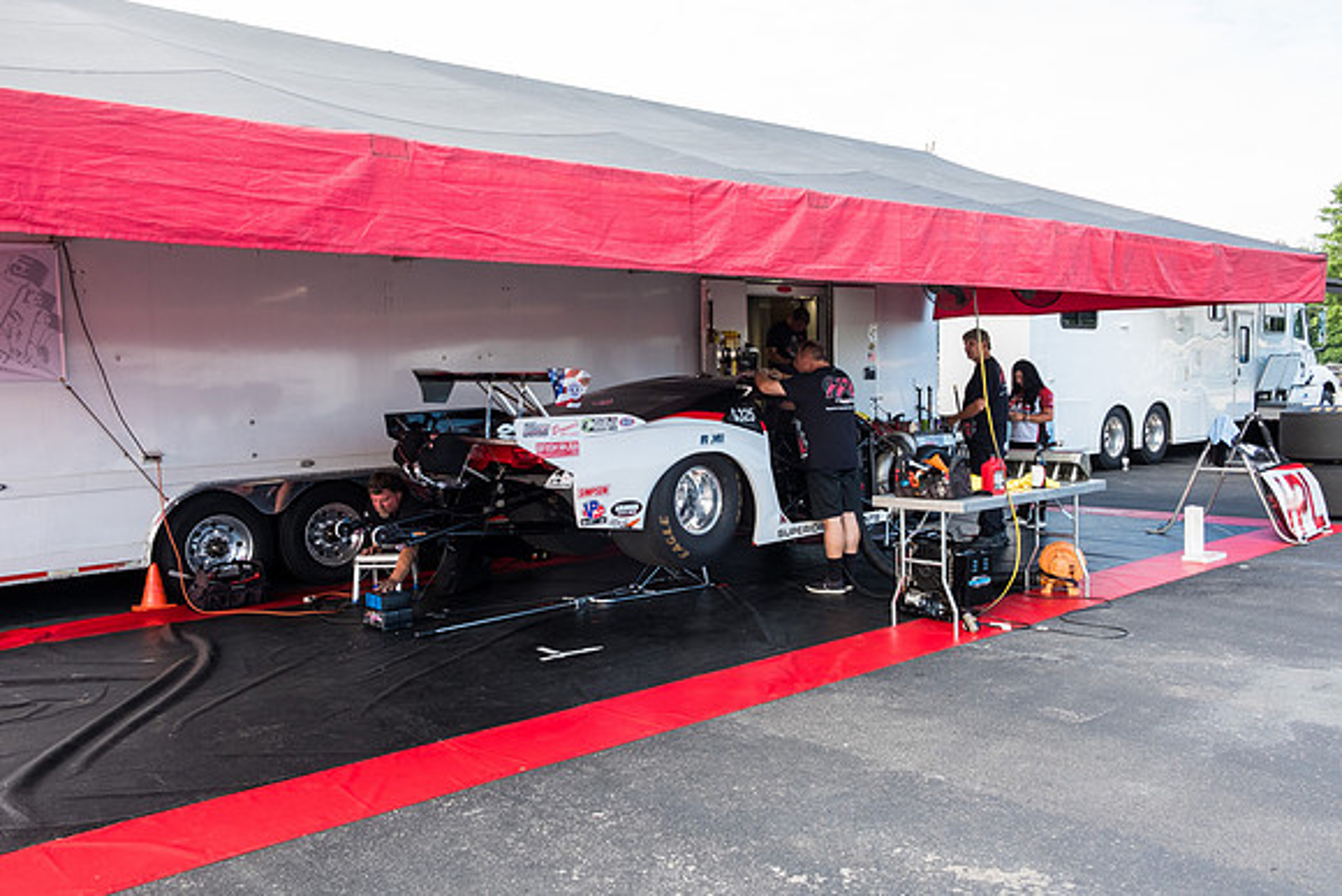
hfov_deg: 65.5
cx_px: 671
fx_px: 1044
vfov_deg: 46.4
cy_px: 448
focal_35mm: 28
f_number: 9
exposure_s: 1/80
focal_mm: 18.8
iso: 400
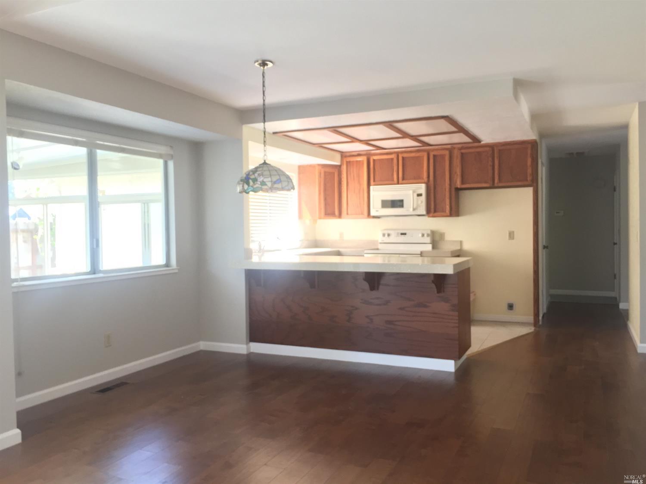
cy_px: 242
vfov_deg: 48.2
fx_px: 541
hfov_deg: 61.7
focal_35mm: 29
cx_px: 323
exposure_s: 1/30
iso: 100
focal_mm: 4.15
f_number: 2.2
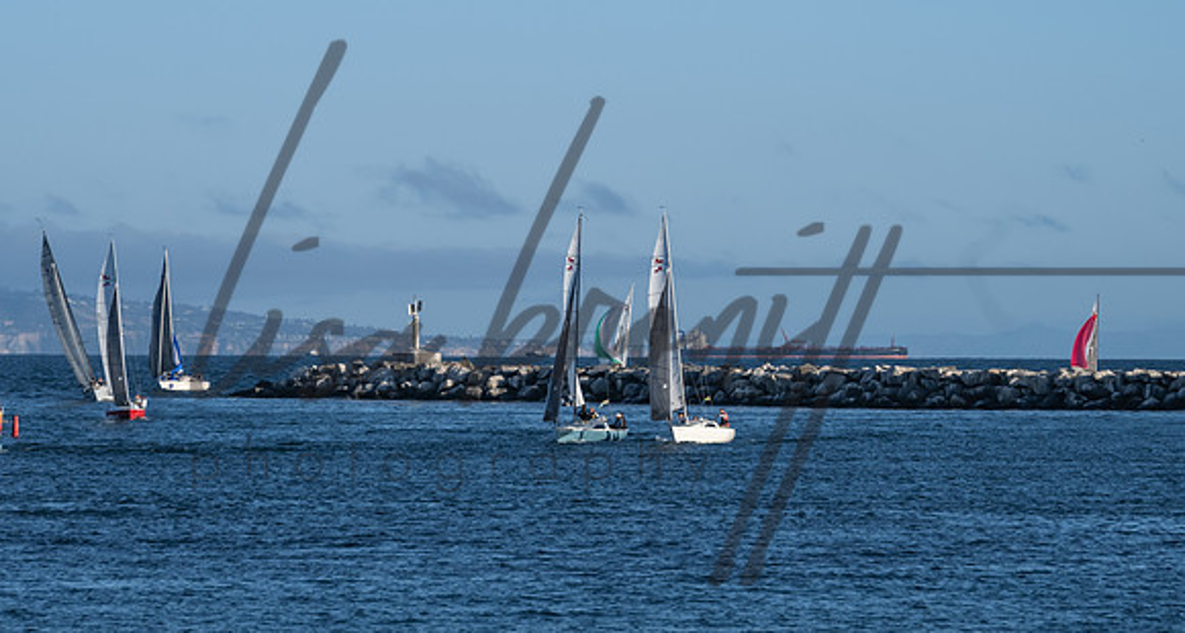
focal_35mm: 183
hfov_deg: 11.9
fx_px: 5690
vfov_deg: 6.4
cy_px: 206
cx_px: 564
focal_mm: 125
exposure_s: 1/1600
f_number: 6.3
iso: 320
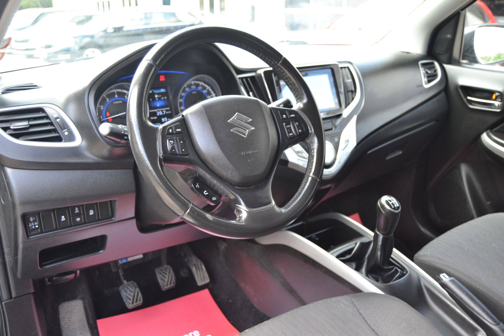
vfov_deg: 40.0
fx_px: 462
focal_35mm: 33
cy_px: 168
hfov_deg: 57.2
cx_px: 252
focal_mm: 22
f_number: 4.5
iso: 400
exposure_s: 1/80
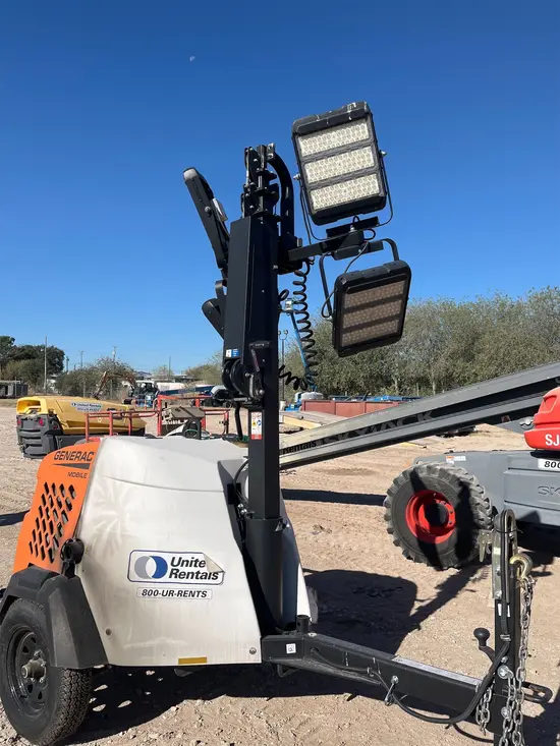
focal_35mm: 26
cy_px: 373
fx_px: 561
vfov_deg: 67.3
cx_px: 280
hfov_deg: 53.1
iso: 50
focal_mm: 5.1
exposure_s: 1/5319
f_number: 1.6
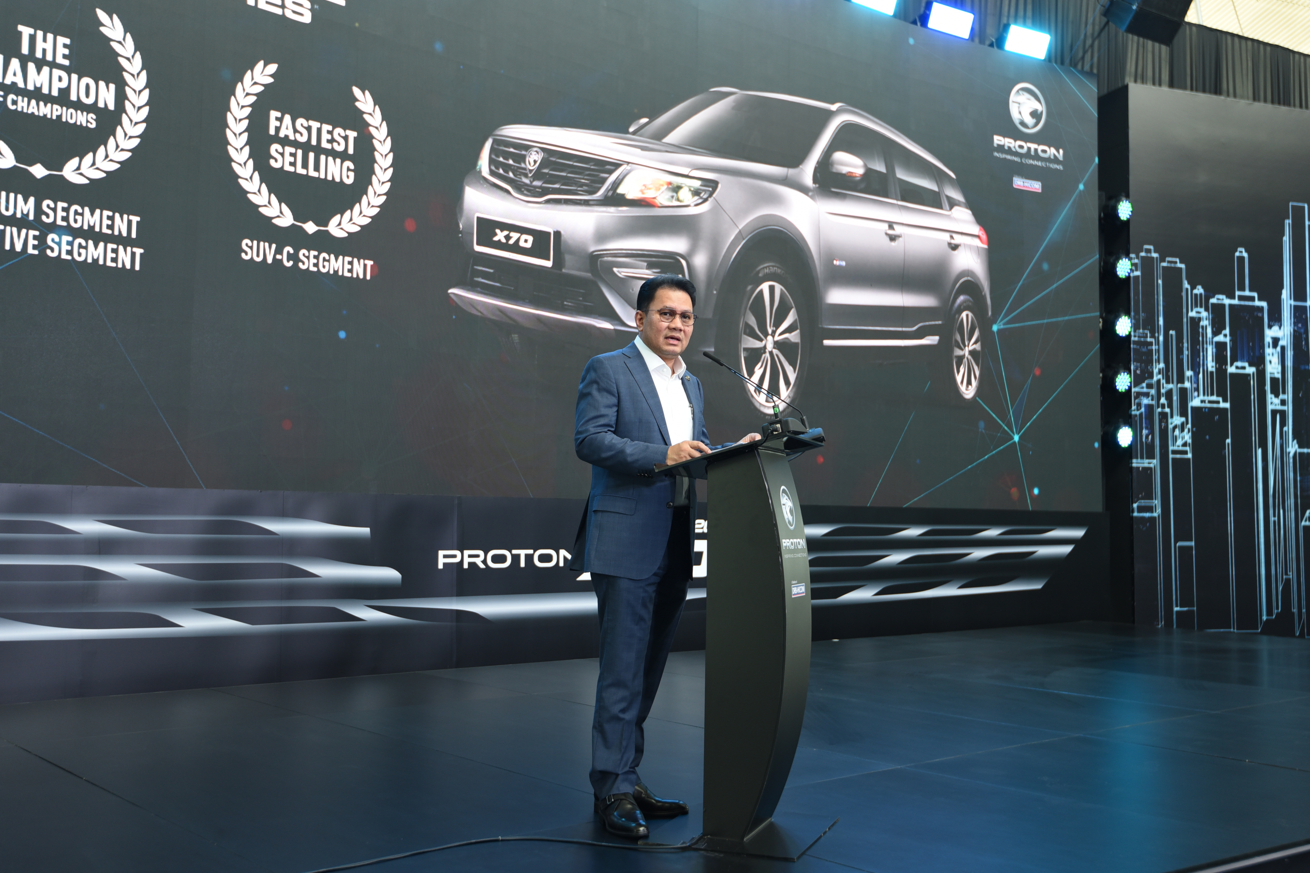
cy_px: 434
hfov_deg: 53.1
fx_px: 1310
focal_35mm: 36
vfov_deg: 36.9
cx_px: 663
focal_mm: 35
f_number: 4
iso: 640
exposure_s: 1/200
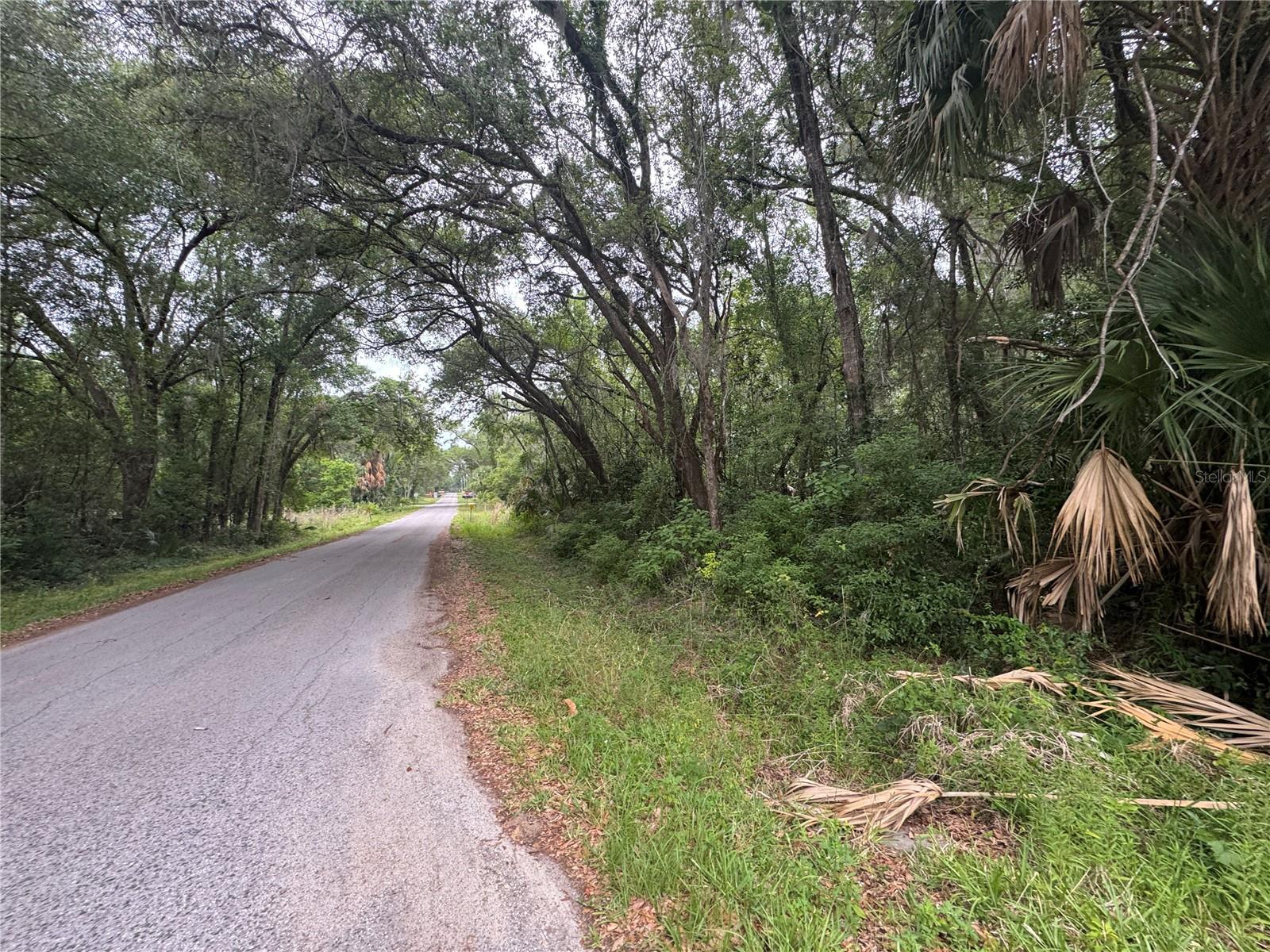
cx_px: 635
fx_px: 514
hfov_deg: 102.1
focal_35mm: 14
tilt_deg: +3.0
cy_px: 476
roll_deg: +0.4
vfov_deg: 85.7
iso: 160
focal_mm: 2.22
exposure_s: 1/99
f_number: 2.2
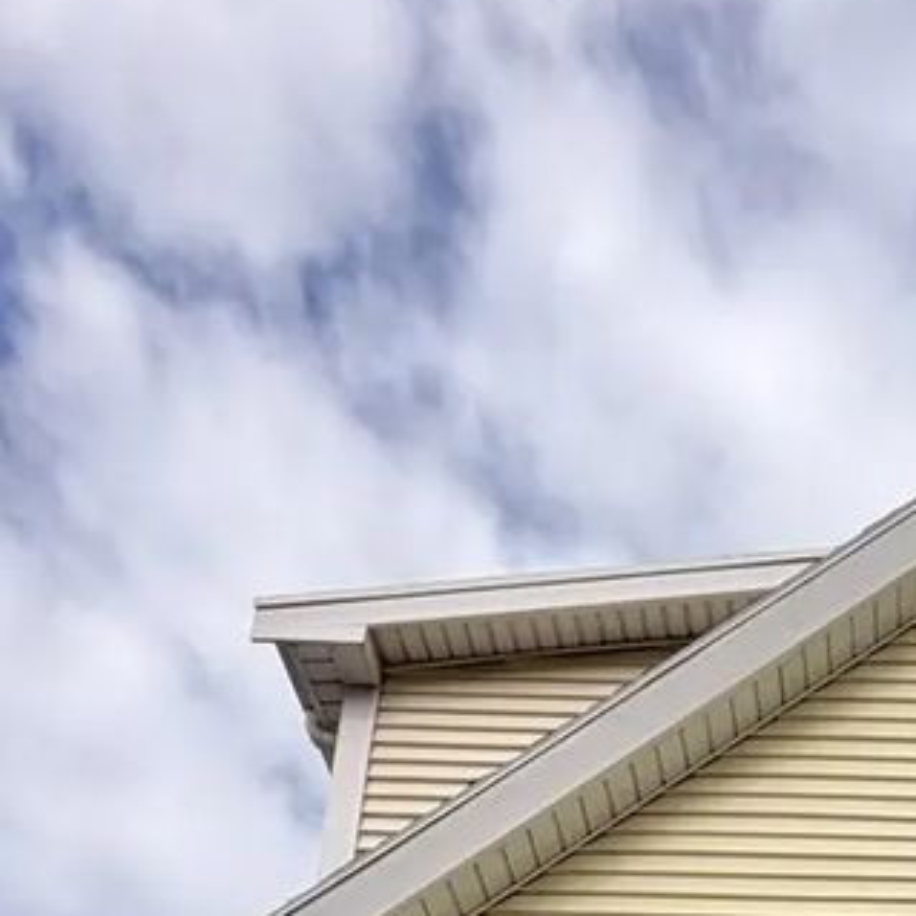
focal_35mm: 53
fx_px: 1587
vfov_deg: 18.7
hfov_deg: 29.1
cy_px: 1871
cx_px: 1011
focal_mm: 2.22
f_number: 2.2
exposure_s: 1/1087
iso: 20
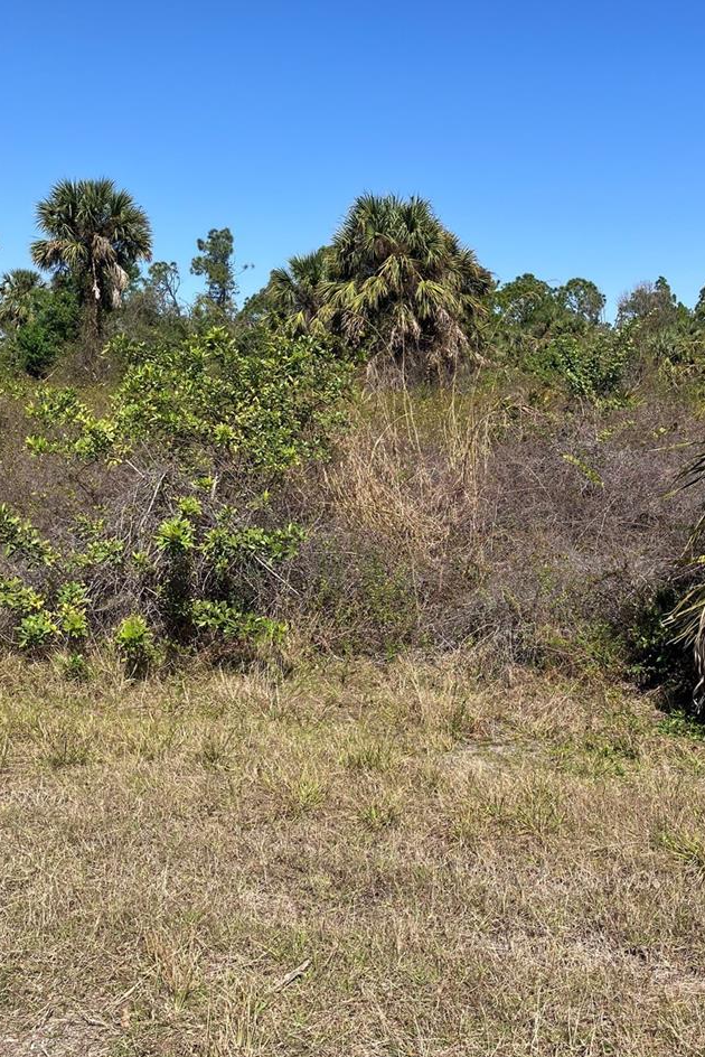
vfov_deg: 51.9
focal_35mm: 37
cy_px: 509
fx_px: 1086
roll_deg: -0.2
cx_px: 463
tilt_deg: -4.4
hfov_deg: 35.7
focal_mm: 3.99
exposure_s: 1/2024
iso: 32
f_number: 1.8
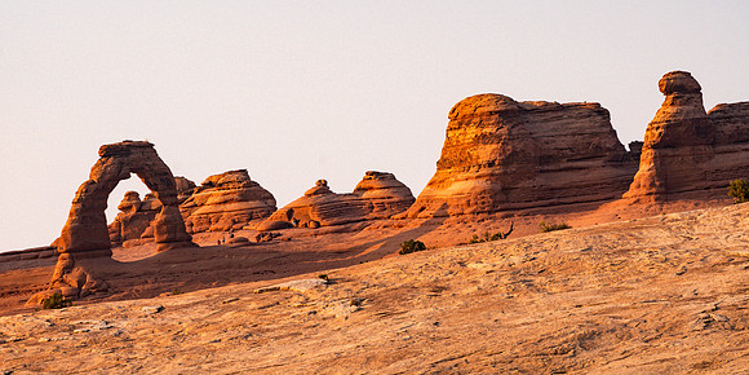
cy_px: 190
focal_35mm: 339
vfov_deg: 3.3
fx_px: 6553
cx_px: 374
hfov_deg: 6.5
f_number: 13
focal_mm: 210
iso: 100
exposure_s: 1/125
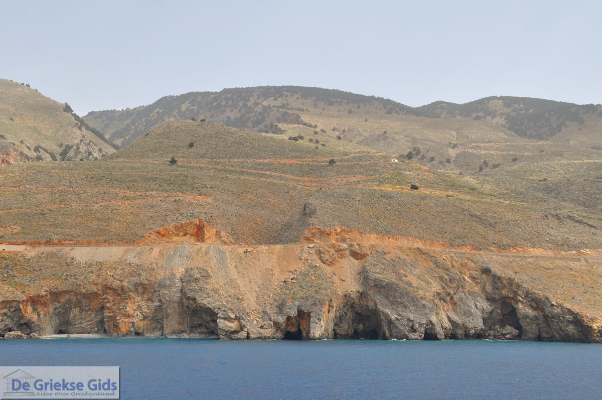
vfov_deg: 25.7
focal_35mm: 52
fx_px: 877
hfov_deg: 37.9
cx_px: 301
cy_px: 200
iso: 200
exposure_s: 1/400
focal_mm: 35
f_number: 10
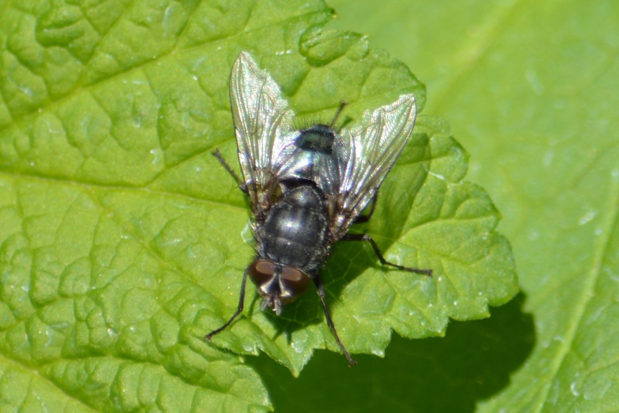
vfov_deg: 3.1
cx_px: 310
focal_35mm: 450
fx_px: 7737
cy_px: 206
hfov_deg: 4.6
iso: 100
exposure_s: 1/200
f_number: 8
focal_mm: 300
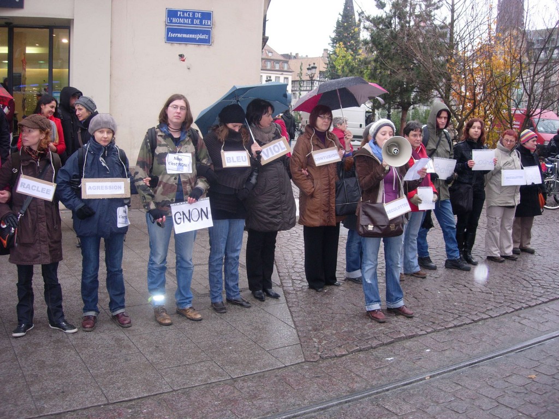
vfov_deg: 37.7
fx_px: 614
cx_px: 280
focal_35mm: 38
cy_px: 210
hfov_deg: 49.0
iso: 79
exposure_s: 1/82.9
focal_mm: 7.8
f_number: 2.8
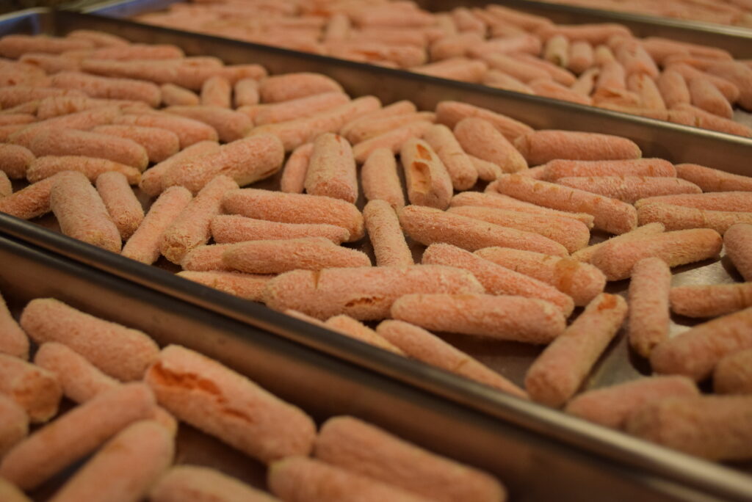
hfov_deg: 46.4
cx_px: 376
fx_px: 878
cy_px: 251
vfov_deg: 31.9
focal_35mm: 42
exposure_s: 1/60
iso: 1400
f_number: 4.5
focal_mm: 28
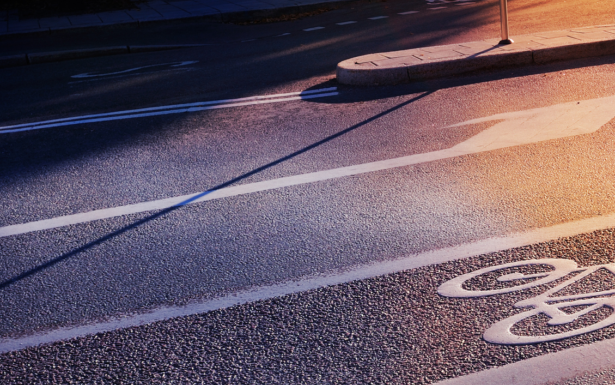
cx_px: 562
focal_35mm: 67
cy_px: 280
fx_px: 1123
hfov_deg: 29.3
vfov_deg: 19.3
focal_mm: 35
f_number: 5.6
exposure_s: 1/400
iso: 200
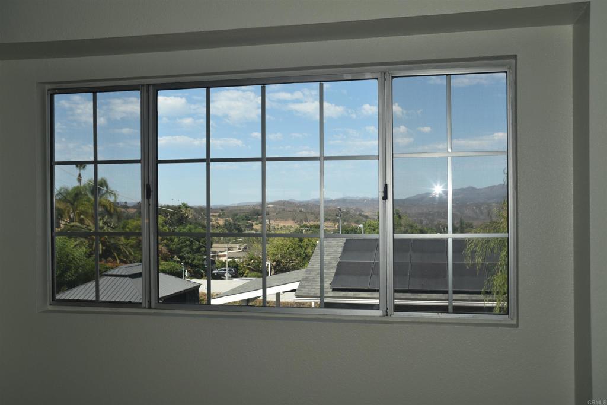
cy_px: 202
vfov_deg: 36.9
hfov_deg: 53.1
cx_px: 304
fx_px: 607
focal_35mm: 36
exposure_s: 1/200
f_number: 8
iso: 100
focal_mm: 36
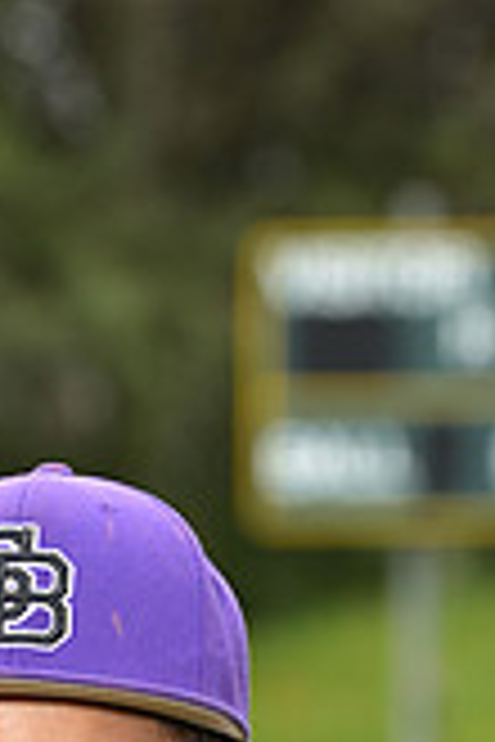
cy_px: 1147
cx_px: 155
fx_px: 10869
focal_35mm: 527
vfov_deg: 3.9
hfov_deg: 2.6
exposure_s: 1/250
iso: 400
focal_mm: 150
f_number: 5.6
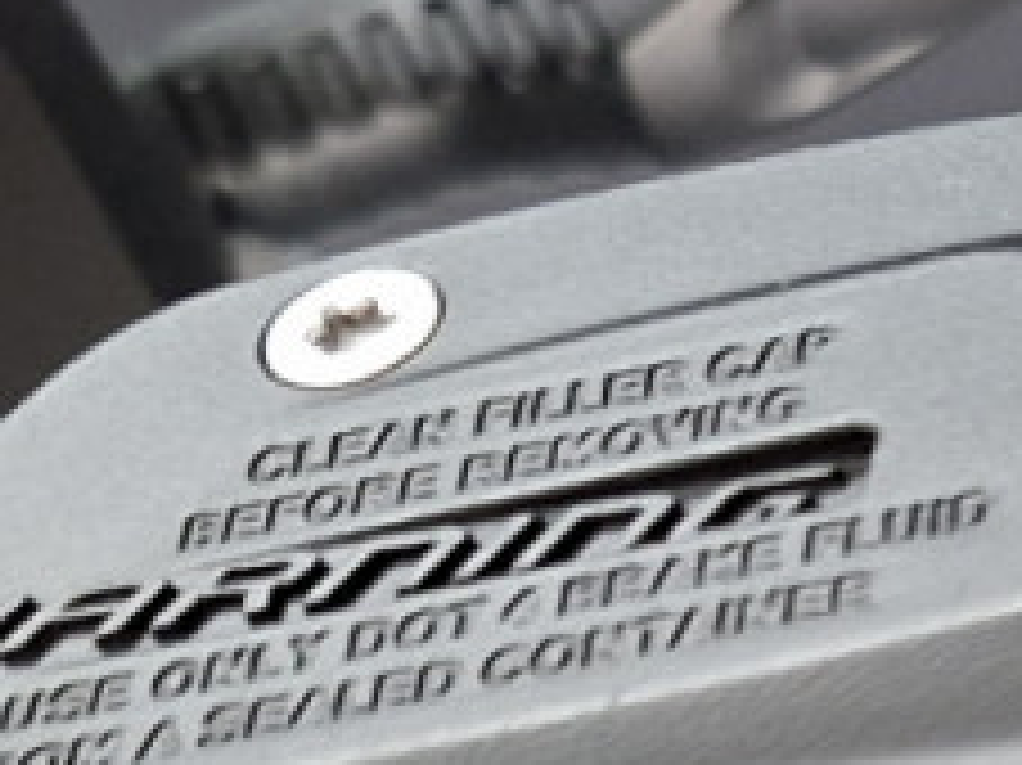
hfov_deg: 11.3
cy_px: 1467
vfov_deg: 8.7
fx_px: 4780
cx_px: 1909
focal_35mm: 162
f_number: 1.8
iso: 200
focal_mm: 5.54
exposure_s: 1/50
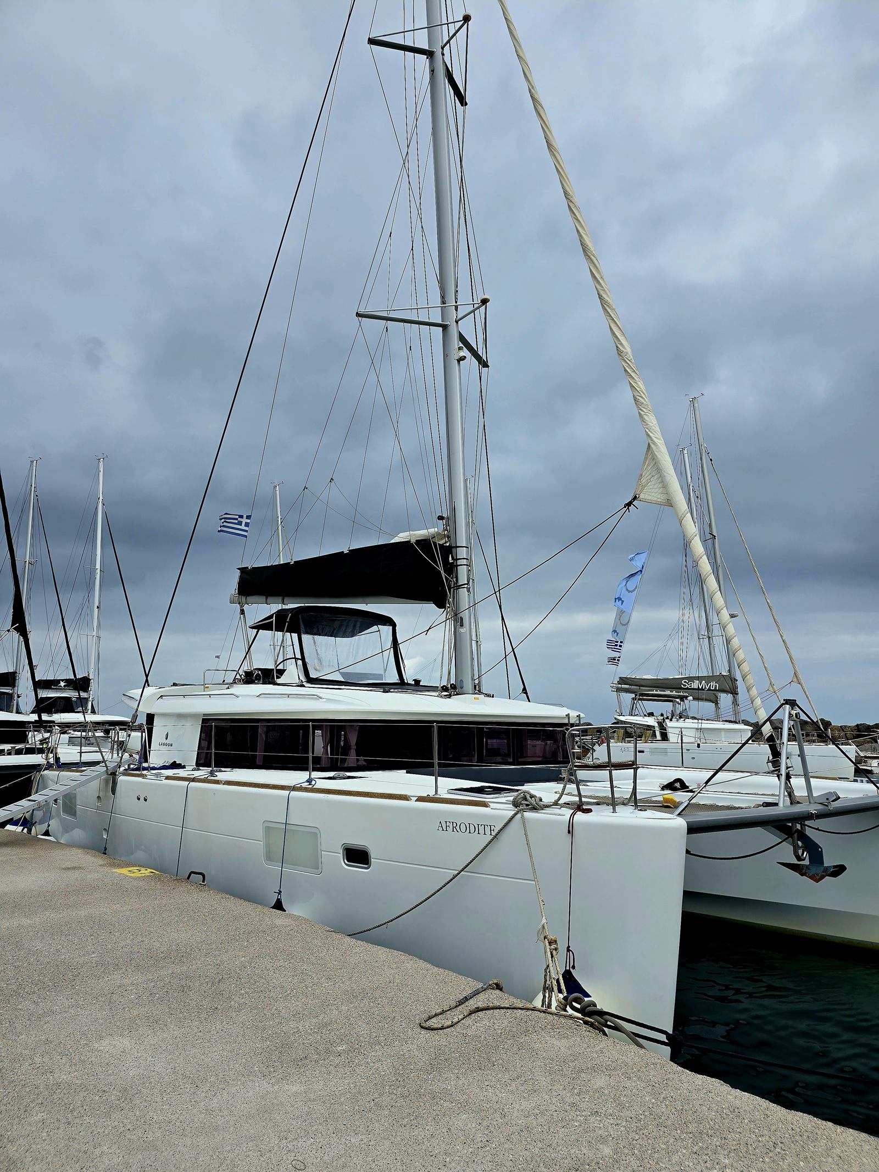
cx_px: 440
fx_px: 779
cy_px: 586
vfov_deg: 73.9
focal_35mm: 23
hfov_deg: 58.9
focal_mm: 6.3
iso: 12
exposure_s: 1/714
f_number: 1.7
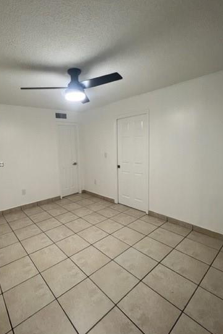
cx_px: 80
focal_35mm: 16
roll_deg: +1.6
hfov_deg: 72.2
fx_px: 149
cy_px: 164
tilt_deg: -6.1
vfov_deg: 96.7
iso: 250
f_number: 1.8
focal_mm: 1.57
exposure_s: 1/60
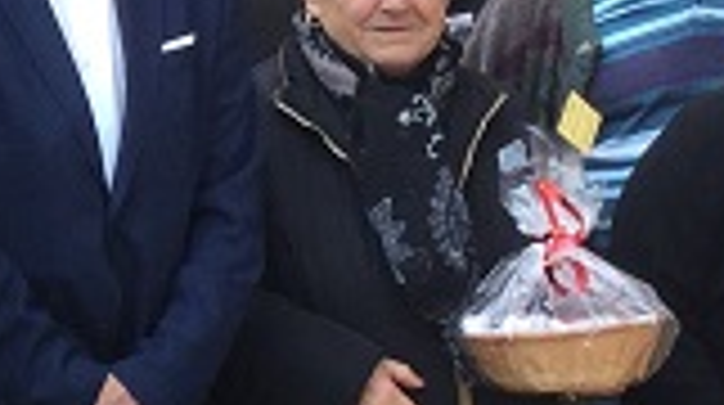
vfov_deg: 6.4
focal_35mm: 189
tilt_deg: -5.3
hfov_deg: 10.9
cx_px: -423
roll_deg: -1.7
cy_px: 214
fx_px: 3623
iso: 32
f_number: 2.4
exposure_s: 1/100
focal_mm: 3.3
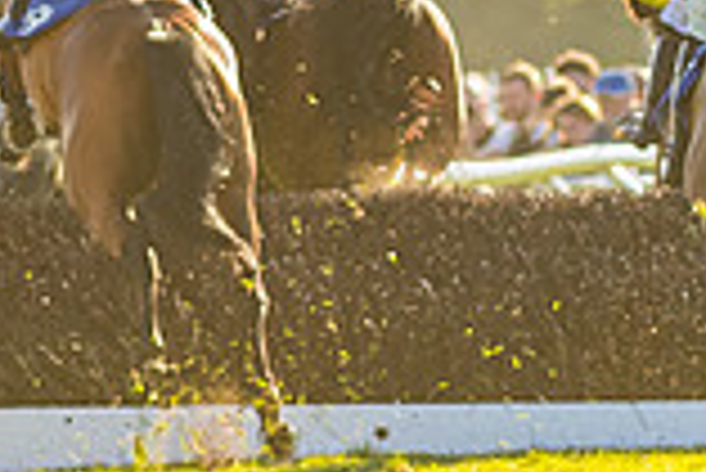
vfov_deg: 0.6
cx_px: 952
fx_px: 41770
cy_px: 138
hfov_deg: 1.0
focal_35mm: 2128
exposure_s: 1/800
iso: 400
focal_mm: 300
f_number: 5
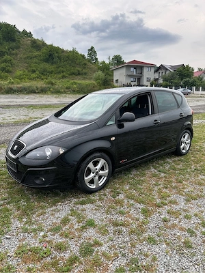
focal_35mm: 24
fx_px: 190
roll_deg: +0.7
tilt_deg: -10.5
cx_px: 102
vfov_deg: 71.6
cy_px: 136
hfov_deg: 56.8
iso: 80
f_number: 1.78
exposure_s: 1/467
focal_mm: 6.86
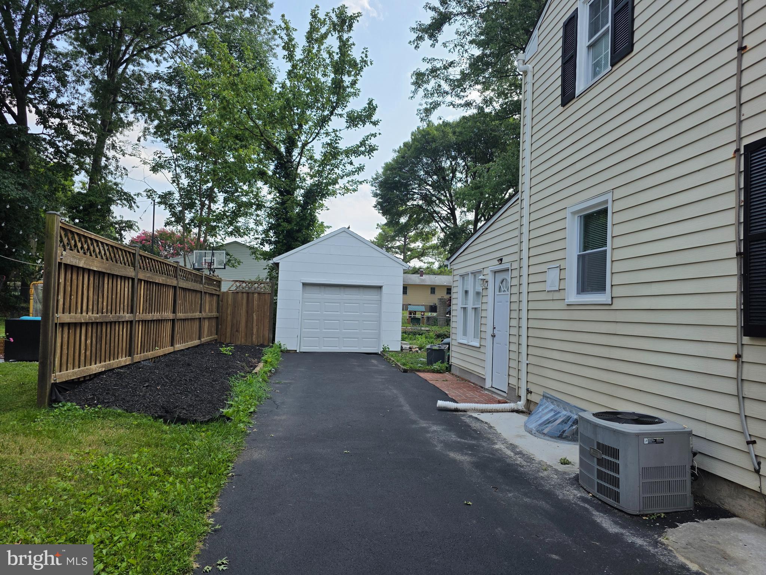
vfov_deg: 58.9
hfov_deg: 73.9
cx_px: 383
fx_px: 509
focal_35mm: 23
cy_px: 288
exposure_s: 1/4057
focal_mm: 6.3
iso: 80
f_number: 1.7
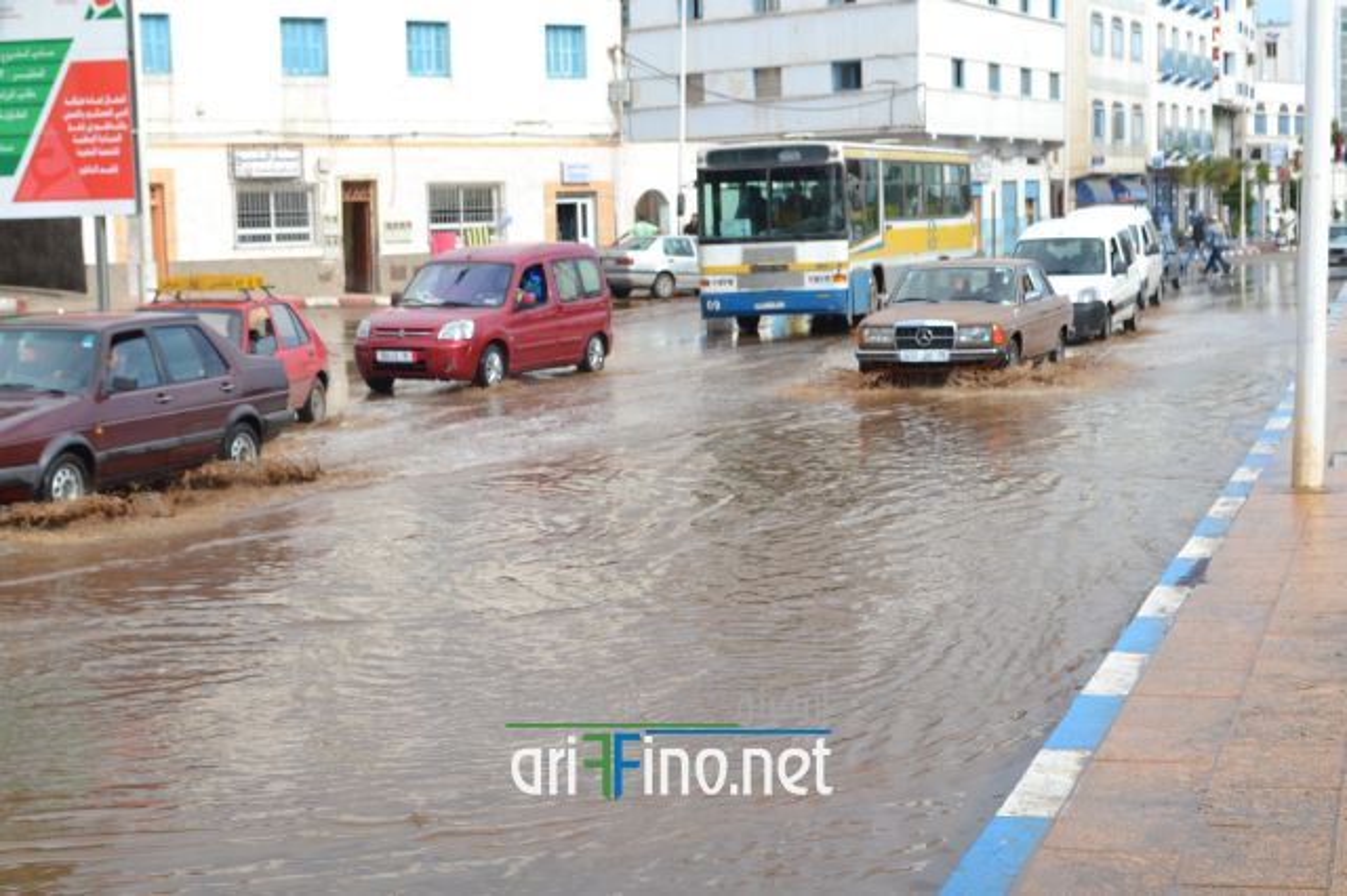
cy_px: 448
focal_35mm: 68
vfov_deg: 20.1
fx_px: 2524
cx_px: 674
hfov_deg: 29.9
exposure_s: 1/250
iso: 100
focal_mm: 45
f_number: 8
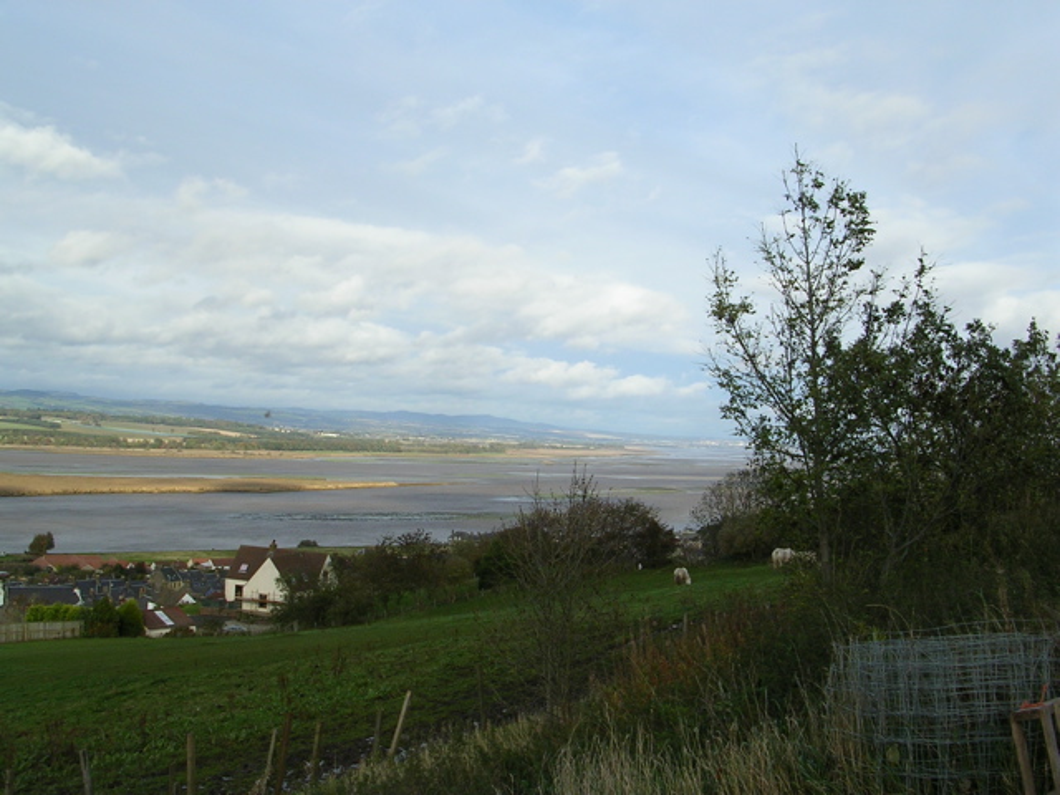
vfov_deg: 37.7
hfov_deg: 49.0
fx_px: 1164
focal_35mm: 38
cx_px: 530
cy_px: 398
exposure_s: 1/262
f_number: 5.6
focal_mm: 5.8
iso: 50
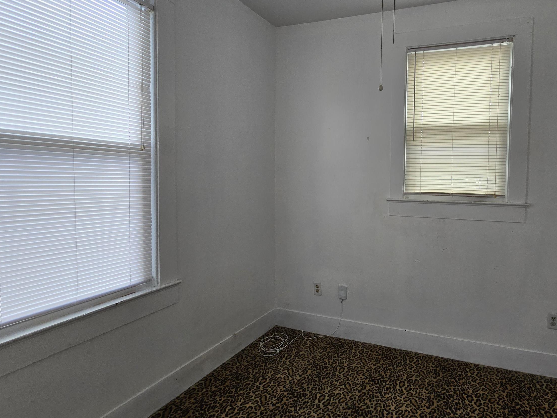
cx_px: 371
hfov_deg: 84.7
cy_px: 188
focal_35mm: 18
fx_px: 290
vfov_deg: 71.4
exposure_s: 1/60
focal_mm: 2.2
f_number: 2.2
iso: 125
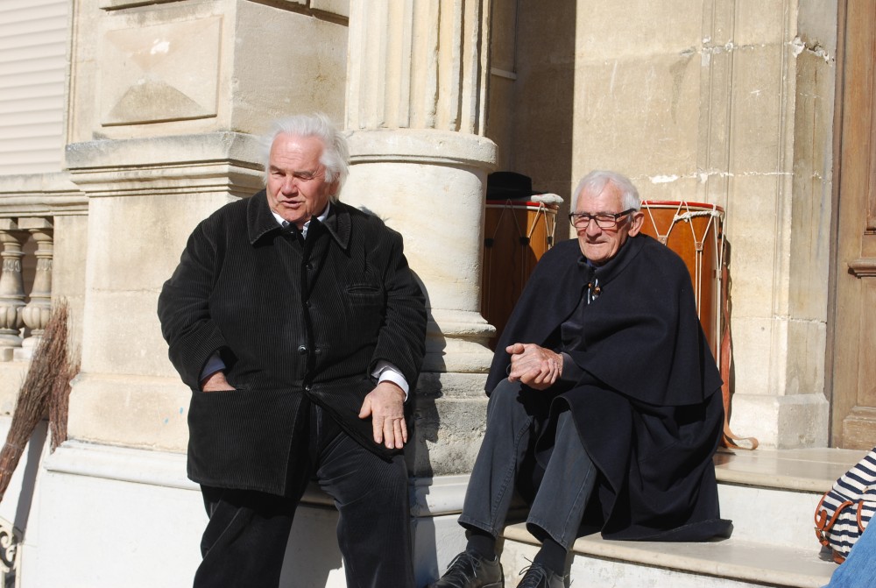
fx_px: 1609
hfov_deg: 30.5
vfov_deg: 20.7
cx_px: 438
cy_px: 294
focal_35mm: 66
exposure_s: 1/250
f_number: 8
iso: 100
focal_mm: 44
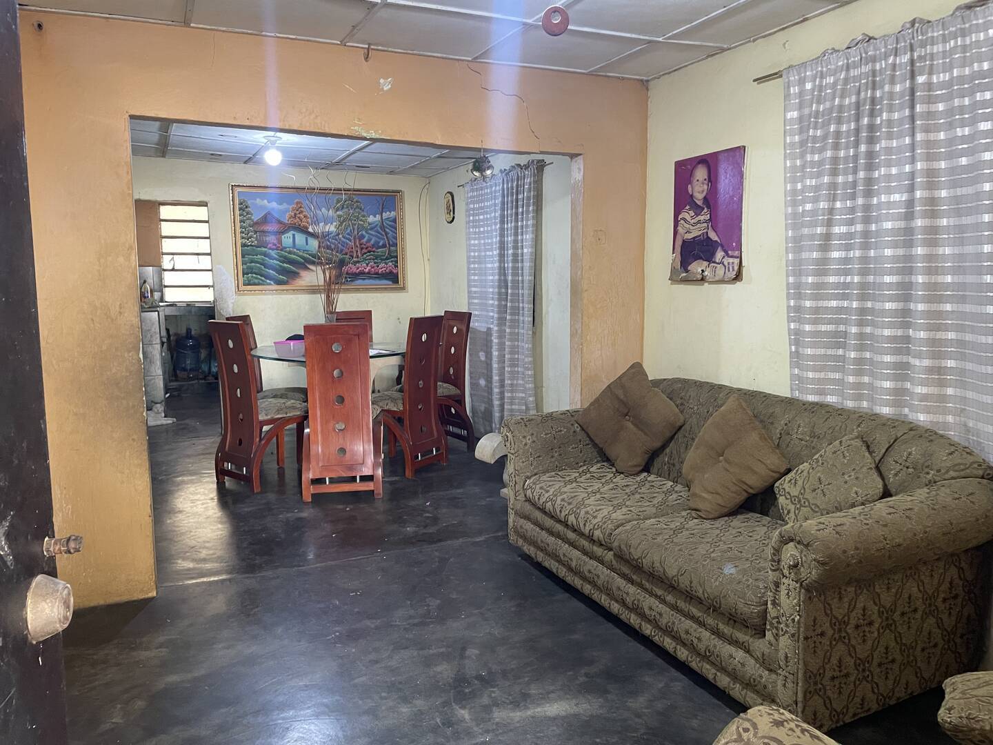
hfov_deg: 67.3
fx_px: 746
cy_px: 372
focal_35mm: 26
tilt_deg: -6.4
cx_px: 496
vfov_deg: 53.1
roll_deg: +1.0
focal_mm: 4.2
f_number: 1.6
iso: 320
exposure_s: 1/60
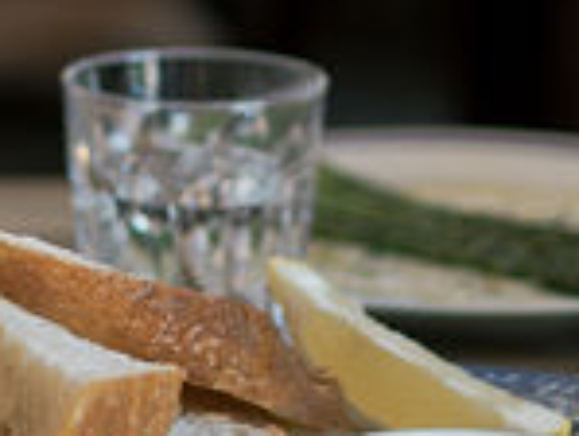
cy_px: -80
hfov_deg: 5.4
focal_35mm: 366
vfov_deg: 4.1
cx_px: -346
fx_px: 6127
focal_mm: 55
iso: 100
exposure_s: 1/125
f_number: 1.8
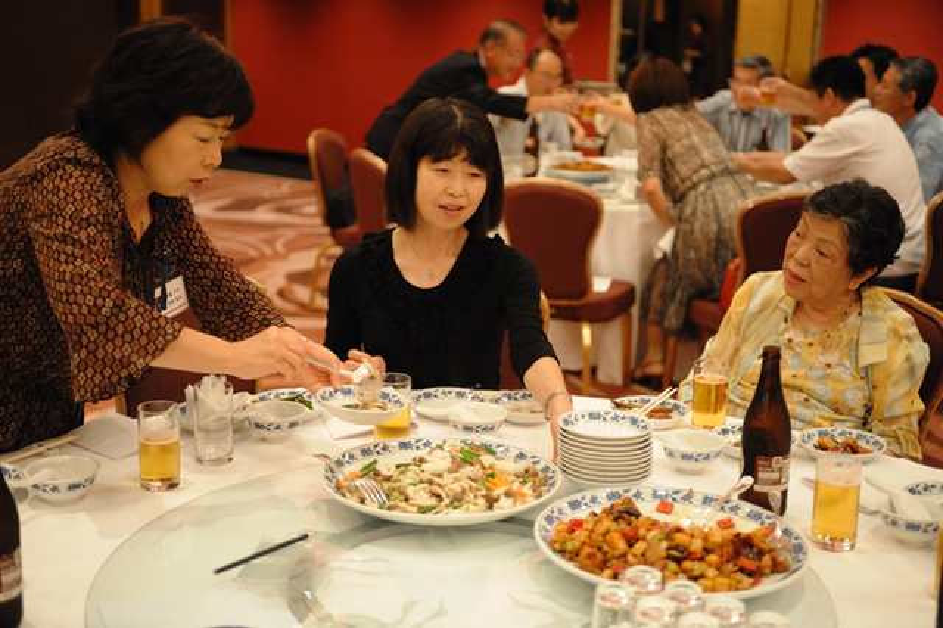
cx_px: 472
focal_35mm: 50
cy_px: 314
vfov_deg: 27.0
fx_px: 1309
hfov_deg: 39.6
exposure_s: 1/125
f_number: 2.8
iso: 5000
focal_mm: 50
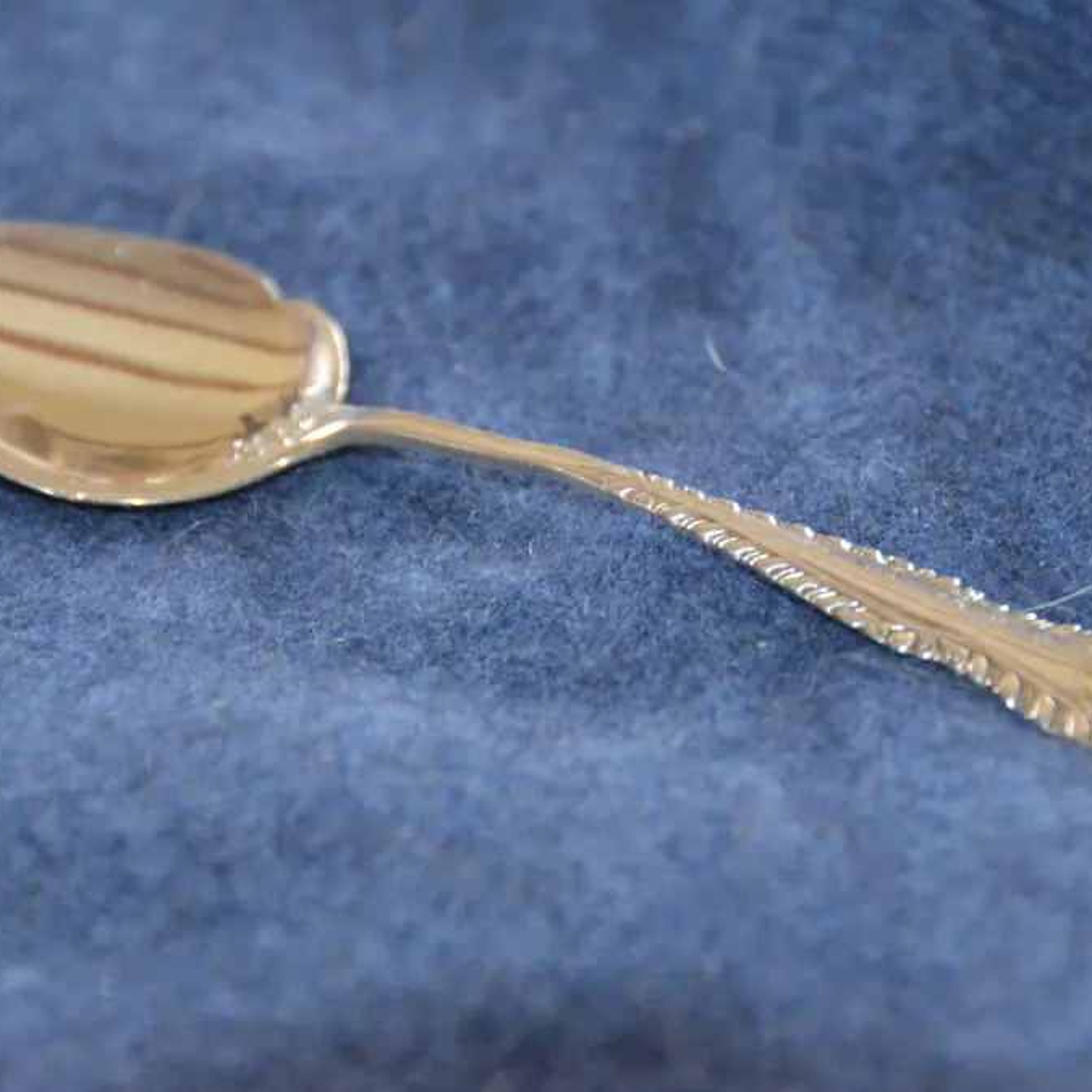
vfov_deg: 8.6
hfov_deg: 8.6
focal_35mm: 203
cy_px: 547
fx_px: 7232
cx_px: 532
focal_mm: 105
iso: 3200
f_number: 5.3
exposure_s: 1/60
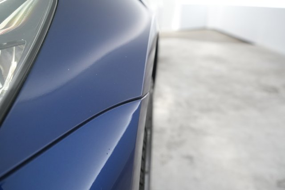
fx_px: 222
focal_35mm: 28
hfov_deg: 65.5
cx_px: 142
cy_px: 95
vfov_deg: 46.4
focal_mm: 28
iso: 3200
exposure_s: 1/100
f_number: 4.5
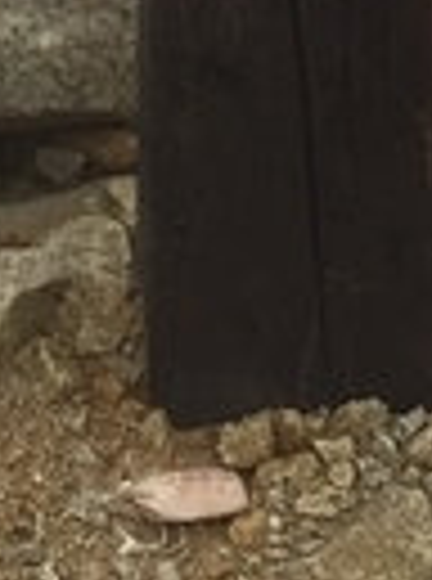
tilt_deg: -14.1
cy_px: -1034
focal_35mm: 231
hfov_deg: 6.4
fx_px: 3863
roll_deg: -1.1
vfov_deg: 7.7
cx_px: 288
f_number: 2.2
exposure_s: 1/181
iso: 32
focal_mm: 4.15
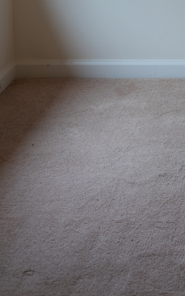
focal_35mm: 95
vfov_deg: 18.7
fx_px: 766
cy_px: -174
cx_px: 268
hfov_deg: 13.1
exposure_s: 1/60
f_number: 4
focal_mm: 28
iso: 100
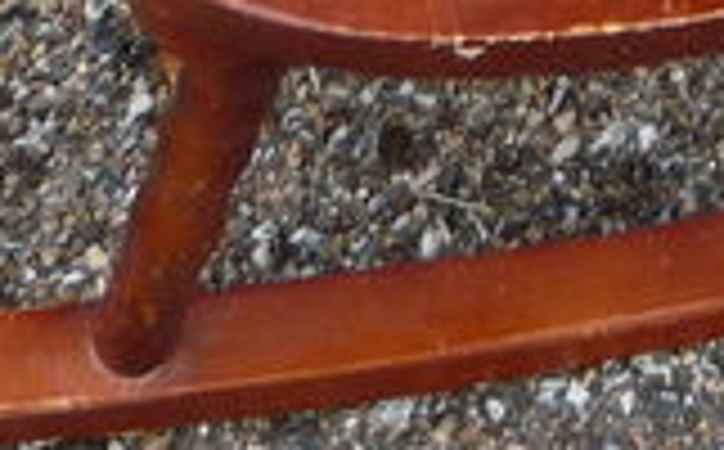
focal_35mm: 198
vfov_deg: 5.9
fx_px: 3900
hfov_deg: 10.5
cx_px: 841
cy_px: -1089
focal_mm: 5.2
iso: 100
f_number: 4
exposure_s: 1/250
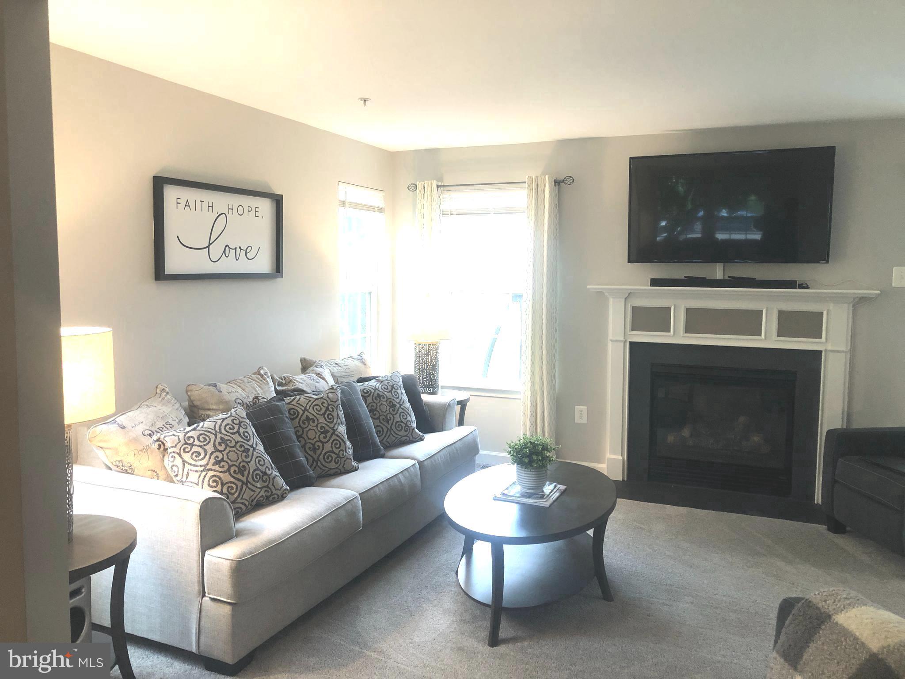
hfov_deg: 63.4
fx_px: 732
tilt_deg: -5.2
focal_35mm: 28
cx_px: 452
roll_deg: -0.4
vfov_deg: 49.7
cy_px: 340
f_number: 1.8
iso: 40
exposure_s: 1/15
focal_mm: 3.99
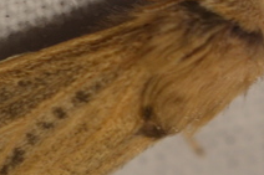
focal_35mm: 1257
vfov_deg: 1.1
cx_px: -5
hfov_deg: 1.6
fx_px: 9213
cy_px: 93
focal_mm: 185
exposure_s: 1/125
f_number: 5.6
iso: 400
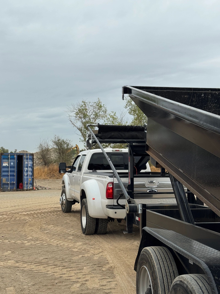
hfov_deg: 30.3
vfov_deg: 39.7
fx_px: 407
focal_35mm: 48
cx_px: 110
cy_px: 147
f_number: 1.78
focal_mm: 6.76
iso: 64
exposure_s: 1/2415
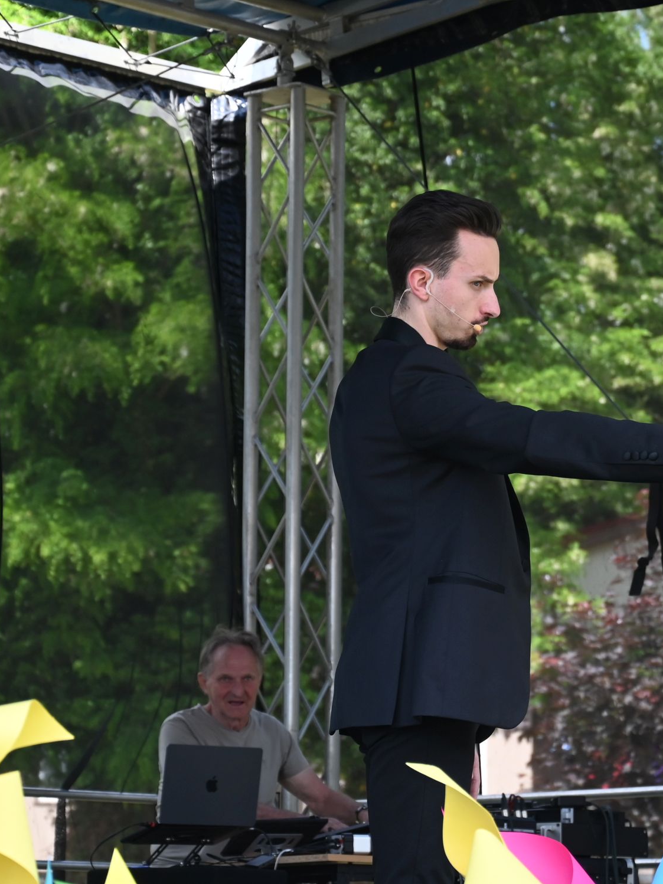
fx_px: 3653
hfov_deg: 10.4
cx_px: 491
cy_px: 442
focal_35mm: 143
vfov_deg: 13.8
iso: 400
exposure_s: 1/400
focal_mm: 66
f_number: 5.3
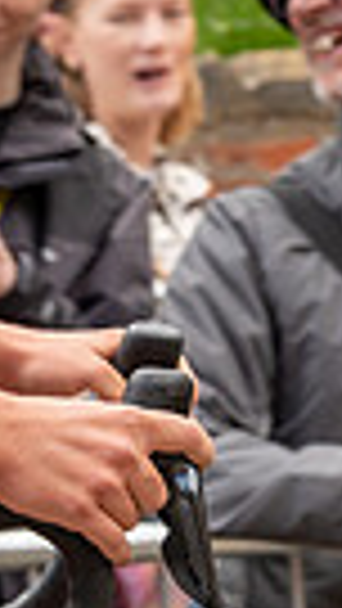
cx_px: -333
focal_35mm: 315
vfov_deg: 6.8
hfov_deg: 3.8
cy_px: 25
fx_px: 5075
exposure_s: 1/1000
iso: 800
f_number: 5
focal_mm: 70
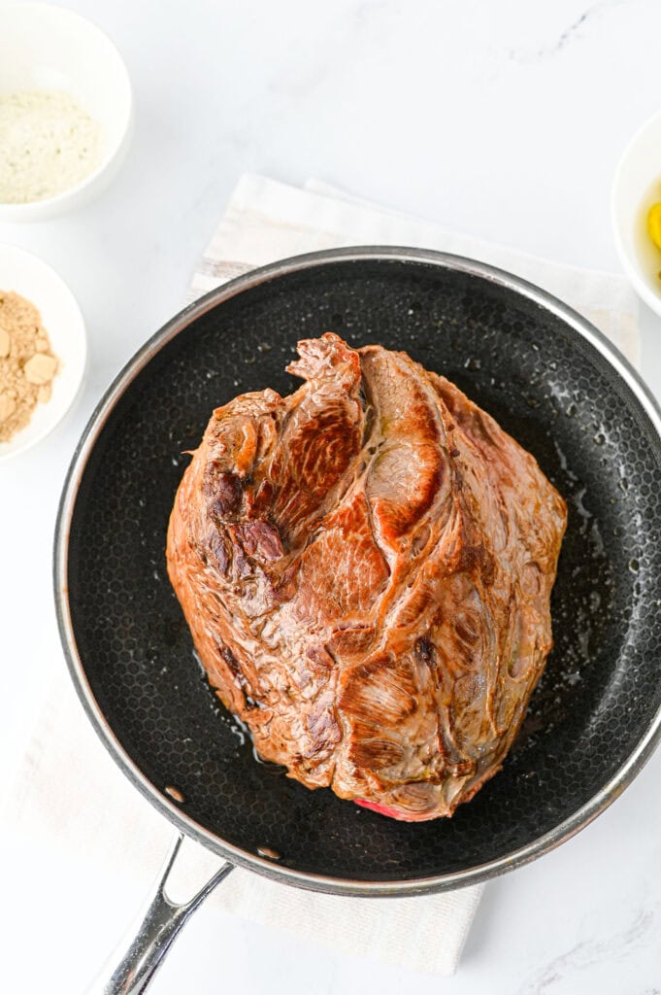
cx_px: 330
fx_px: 1379
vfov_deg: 39.6
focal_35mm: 50
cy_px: 498
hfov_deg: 26.9
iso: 400
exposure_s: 1/125
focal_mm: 50
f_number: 4
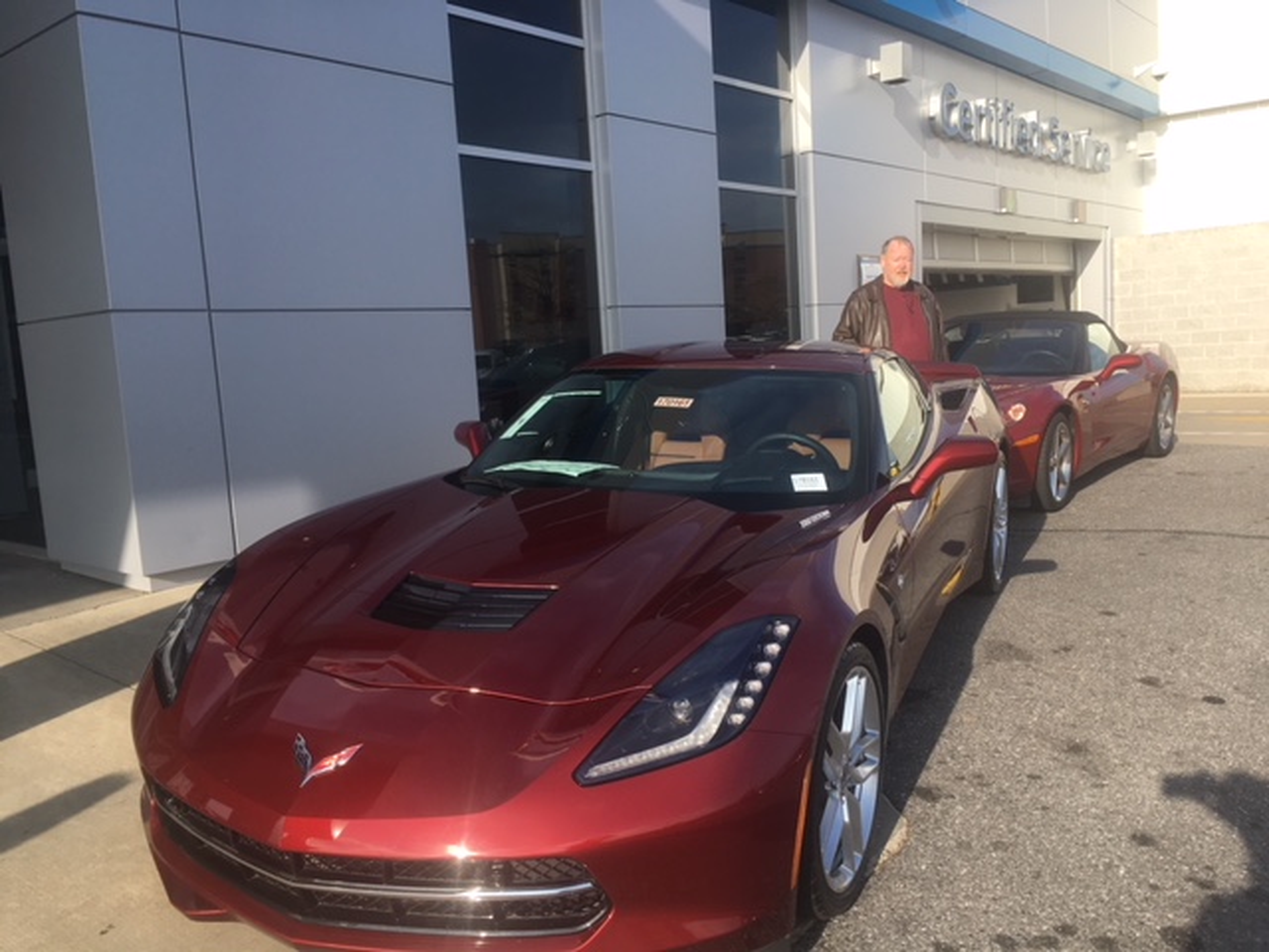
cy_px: 476
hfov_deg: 61.7
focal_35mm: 29
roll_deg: +3.5
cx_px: 634
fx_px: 1063
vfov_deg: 48.2
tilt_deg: -7.4
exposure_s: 1/938
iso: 25
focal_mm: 4.15
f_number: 2.2
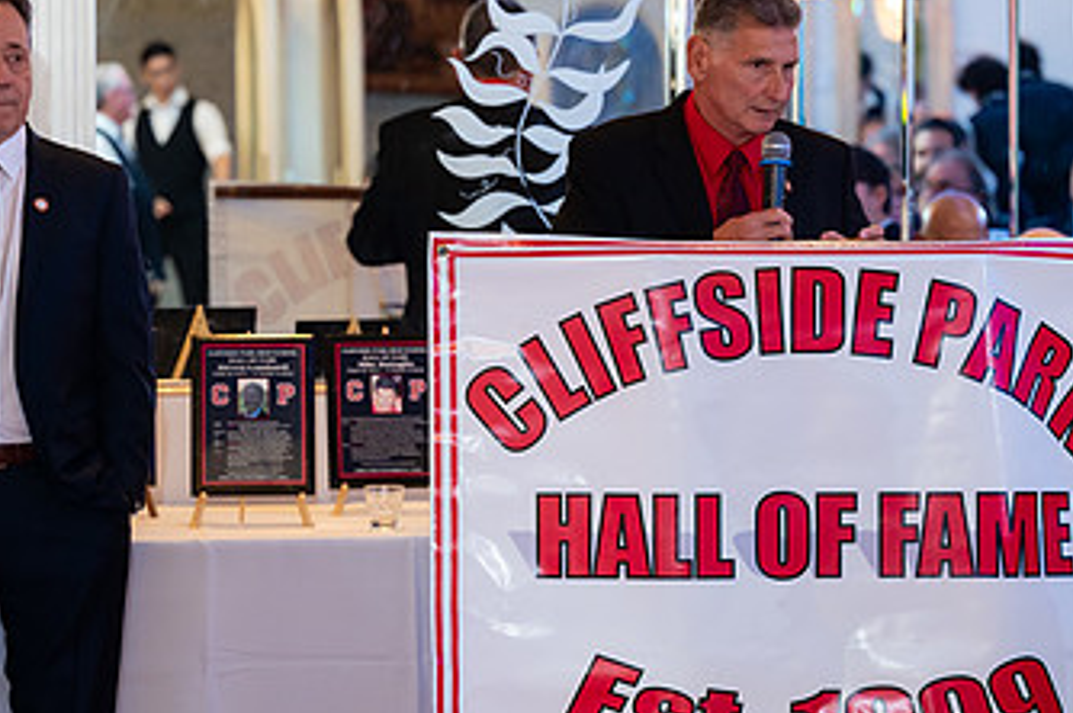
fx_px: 4585
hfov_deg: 13.3
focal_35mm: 154
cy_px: 206
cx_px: 694
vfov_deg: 8.9
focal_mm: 88
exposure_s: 1/200
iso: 1600
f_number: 3.2
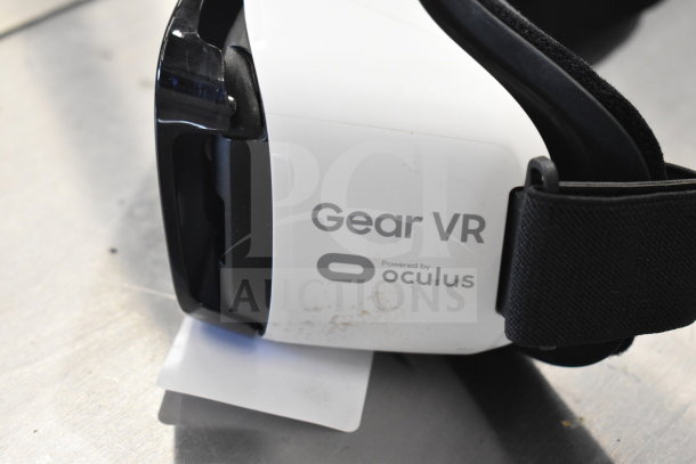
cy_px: 232
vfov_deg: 18.9
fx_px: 1392
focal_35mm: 72
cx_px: 348
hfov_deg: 28.1
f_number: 5.3
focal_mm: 48
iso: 2500
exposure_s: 1/80
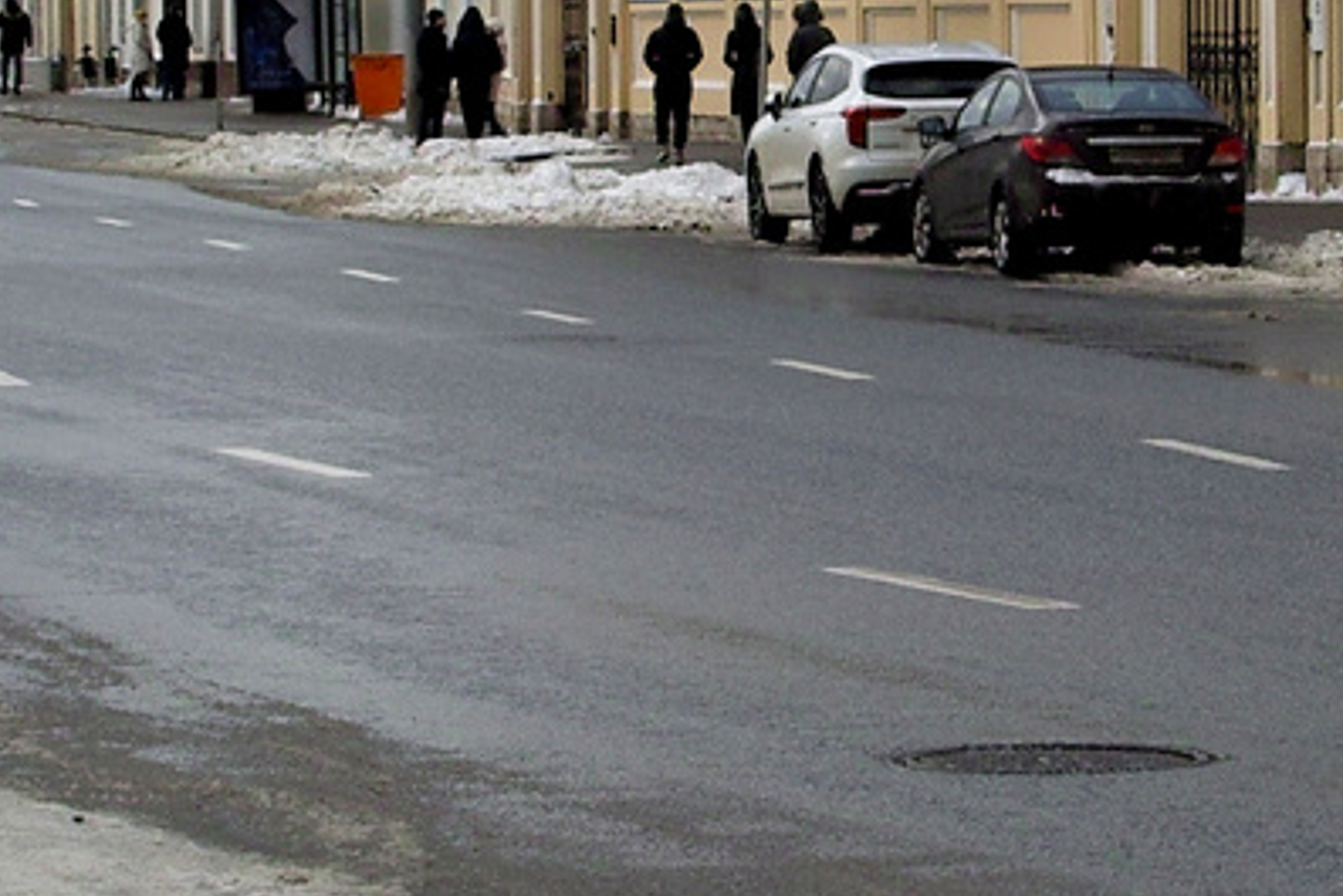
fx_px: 8284
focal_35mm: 222
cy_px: 51
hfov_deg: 9.3
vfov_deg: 6.2
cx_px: 1028
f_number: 9
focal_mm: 29
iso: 100
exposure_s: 1/160
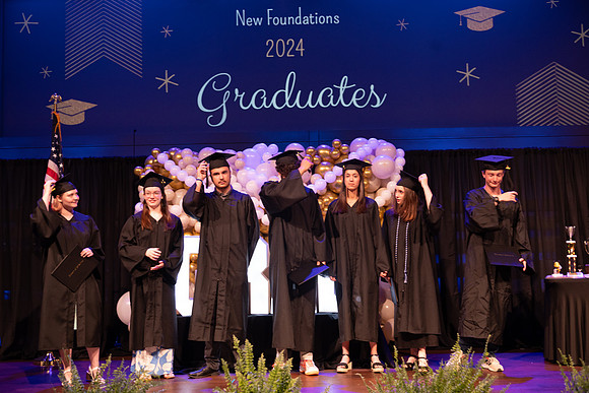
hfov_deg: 44.5
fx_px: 720
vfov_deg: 30.5
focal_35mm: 44
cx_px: 294
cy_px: 196
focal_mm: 44
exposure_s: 1/200
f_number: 4
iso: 1600
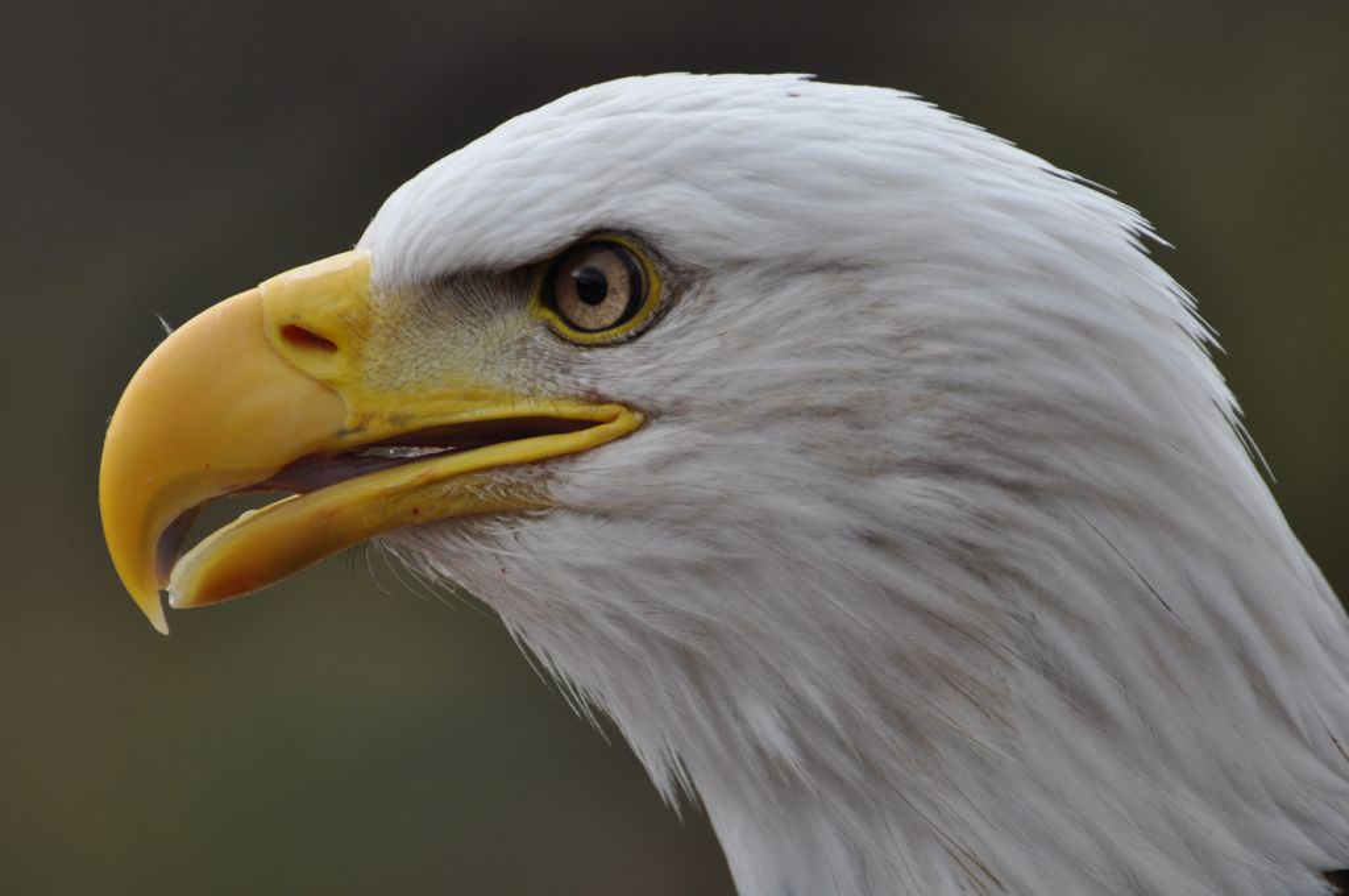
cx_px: 674
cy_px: 448
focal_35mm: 450
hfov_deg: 4.6
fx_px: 16841
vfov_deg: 3.0
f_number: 5.6
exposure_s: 1/1000
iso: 500
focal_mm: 300
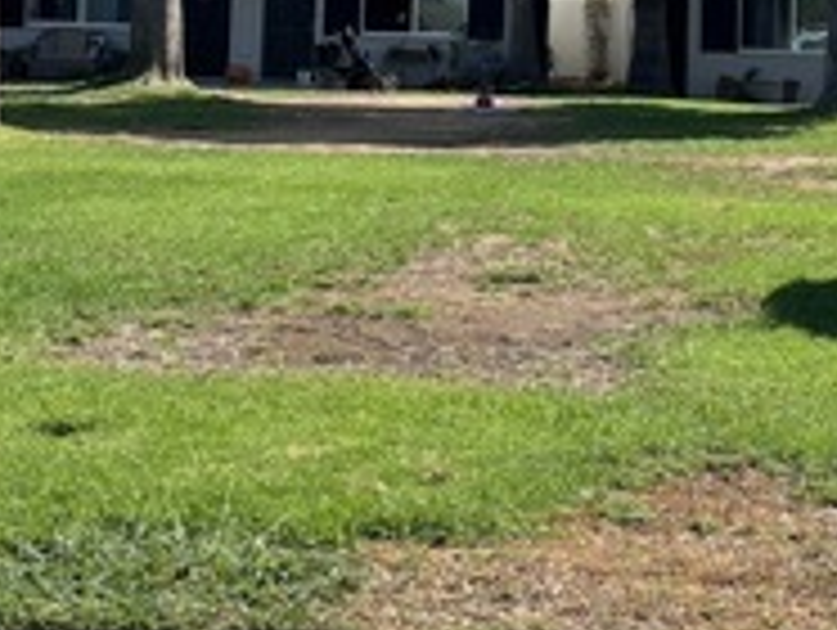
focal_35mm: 93
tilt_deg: +3.3
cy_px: -126
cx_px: 565
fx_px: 2252
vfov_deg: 15.4
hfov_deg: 21.0
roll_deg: -2.3
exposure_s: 1/2342
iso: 50
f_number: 1.6
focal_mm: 5.96
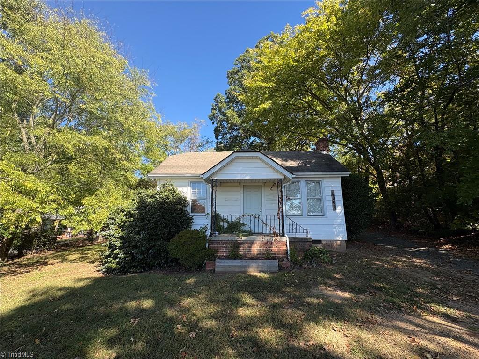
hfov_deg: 102.1
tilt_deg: +11.3
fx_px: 194
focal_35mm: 14
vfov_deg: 85.7
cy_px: 180
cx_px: 240
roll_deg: +0.7
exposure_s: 1/476
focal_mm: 2.22
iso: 40
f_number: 2.2
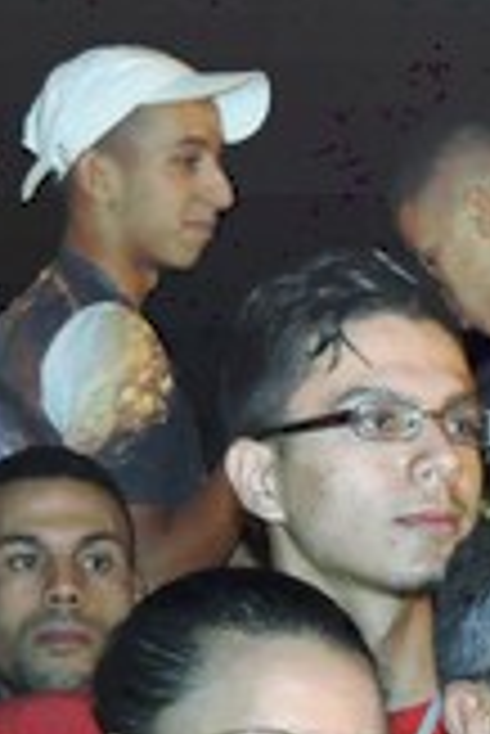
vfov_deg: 15.0
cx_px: 679
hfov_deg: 9.9
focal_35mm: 135
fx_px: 2749
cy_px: 700
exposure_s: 1/60
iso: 800
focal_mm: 23
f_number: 3.8
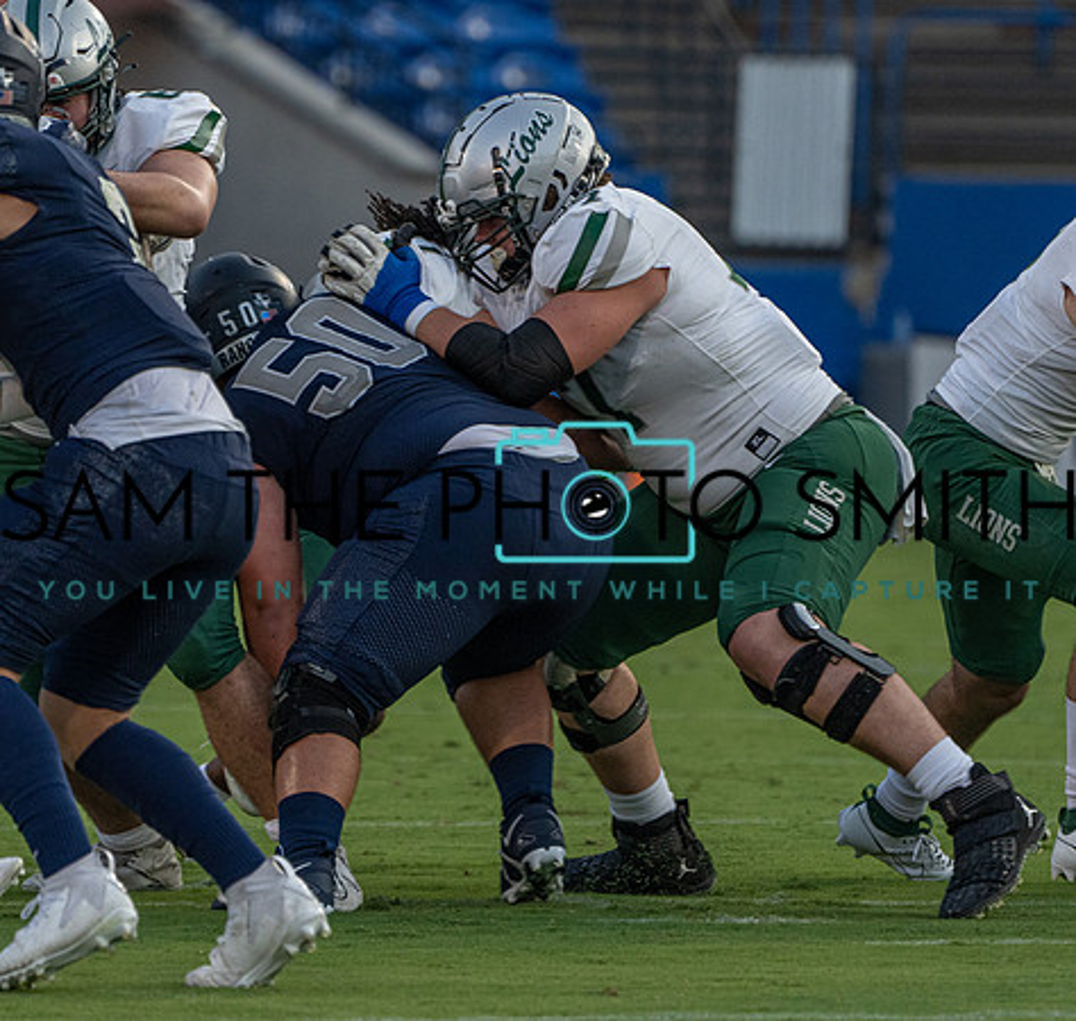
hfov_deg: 2.8
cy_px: 526
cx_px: 536
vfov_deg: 2.6
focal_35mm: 646
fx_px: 22135
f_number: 5.6
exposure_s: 1/1250
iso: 1600
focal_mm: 400
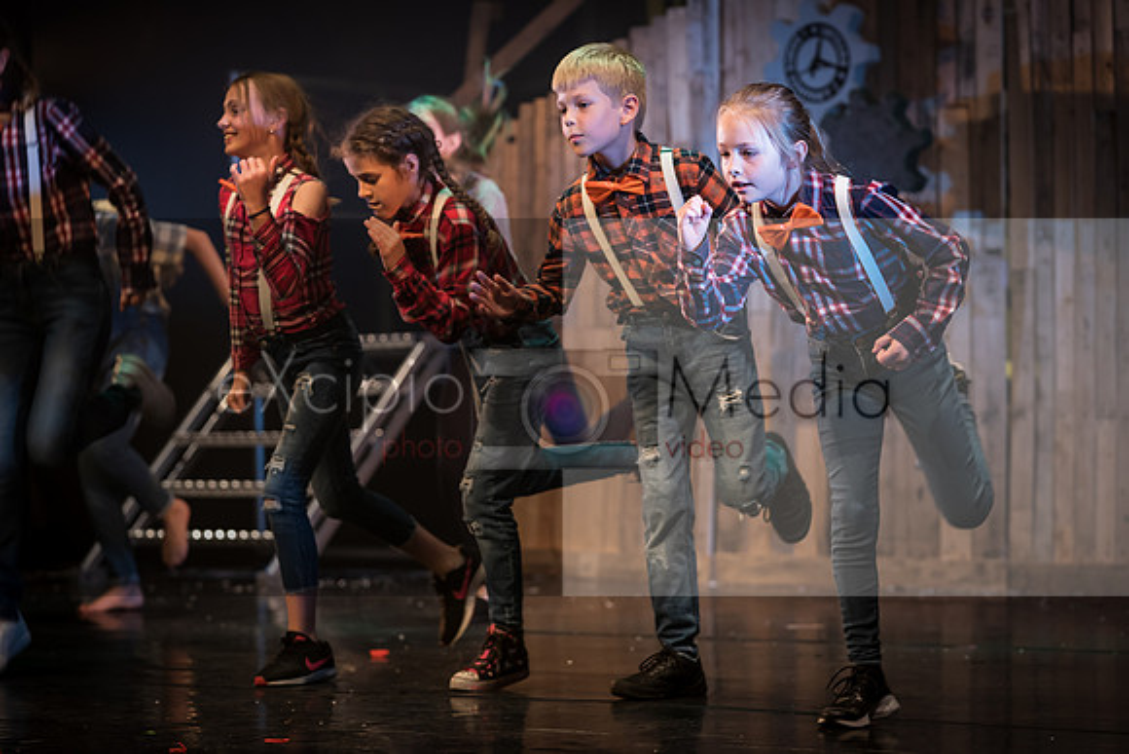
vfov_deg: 11.8
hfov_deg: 17.6
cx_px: 602
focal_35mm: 116
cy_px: 373
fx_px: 3646
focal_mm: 109
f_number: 3.5
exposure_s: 1/60
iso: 1000
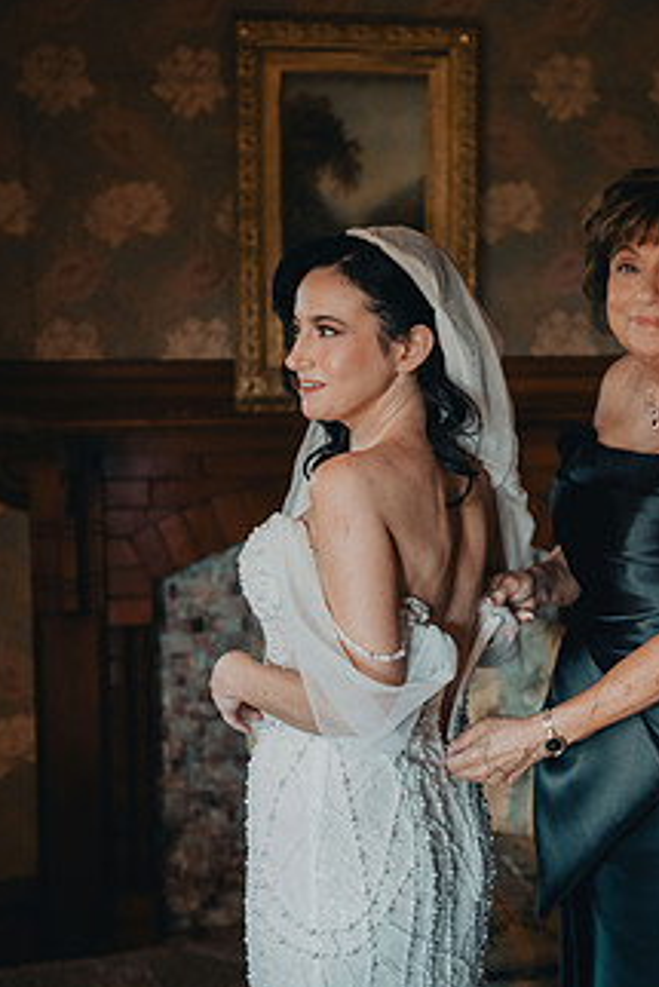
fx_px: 1838
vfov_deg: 30.1
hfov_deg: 20.2
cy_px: 472
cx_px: 451
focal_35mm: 67
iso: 2000
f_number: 2.8
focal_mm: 48
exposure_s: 1/250
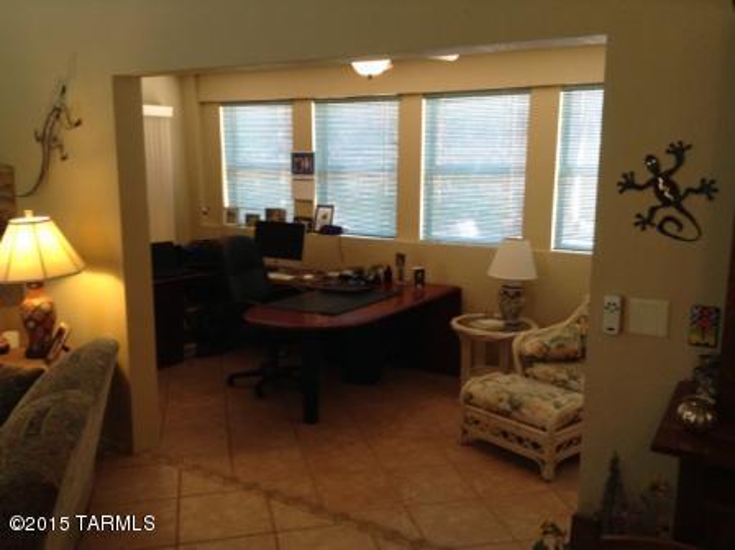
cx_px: 368
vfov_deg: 42.9
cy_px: 275
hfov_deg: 55.4
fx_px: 700
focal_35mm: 33
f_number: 2.4
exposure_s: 1/24
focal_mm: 3.3
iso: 64
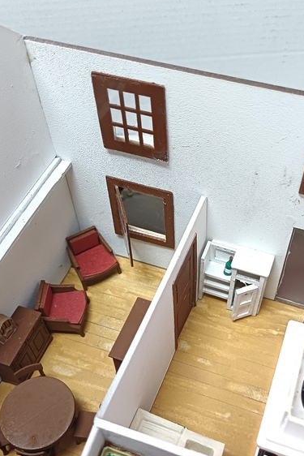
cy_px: 262
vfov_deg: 51.7
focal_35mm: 37
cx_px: 178
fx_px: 468
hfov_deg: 35.9
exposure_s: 1/50
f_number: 1.8
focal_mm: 4.65
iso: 320
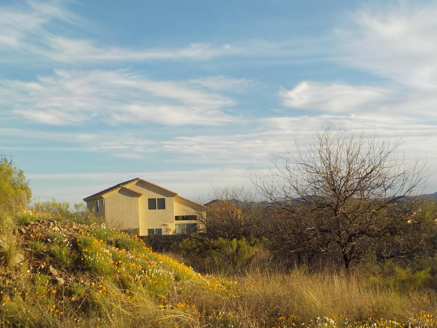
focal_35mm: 49
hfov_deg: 38.7
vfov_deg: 29.2
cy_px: 248
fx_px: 619
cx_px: 267
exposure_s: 1/640
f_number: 3.3
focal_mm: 4.1
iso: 125
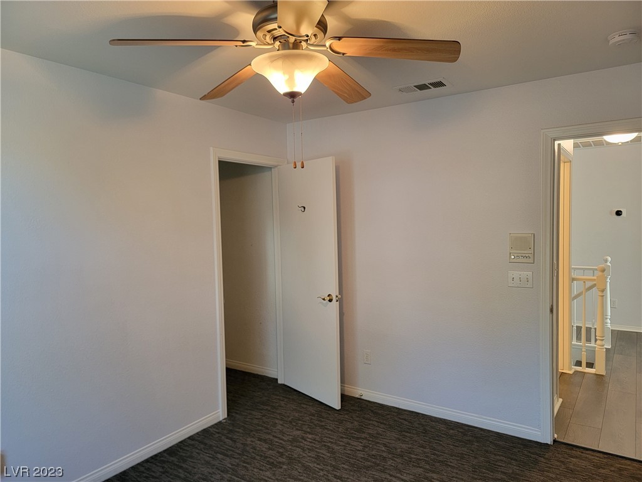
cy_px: 241
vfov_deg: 56.8
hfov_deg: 71.6
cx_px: 321
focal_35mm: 24
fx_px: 445
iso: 250
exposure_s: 1/40
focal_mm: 6.7
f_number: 1.8
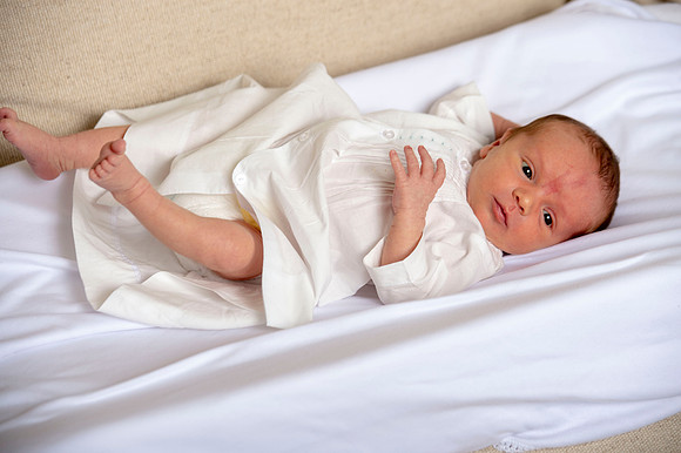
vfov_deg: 10.5
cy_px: 226
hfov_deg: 15.8
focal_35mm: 130
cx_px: 340
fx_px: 2458
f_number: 5.6
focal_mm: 130
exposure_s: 1/160
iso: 125
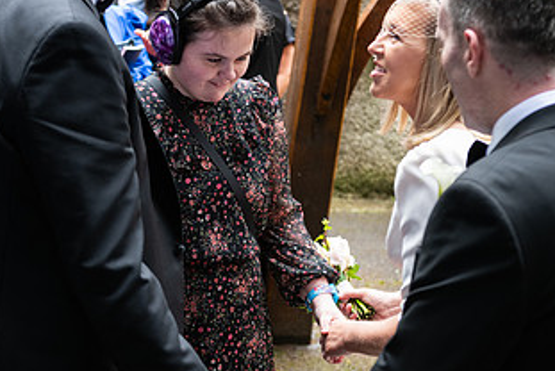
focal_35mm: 82
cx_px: 223
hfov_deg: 24.7
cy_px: 167
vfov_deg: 16.7
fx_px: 1265
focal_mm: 44
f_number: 3.5
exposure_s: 1/160
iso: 400
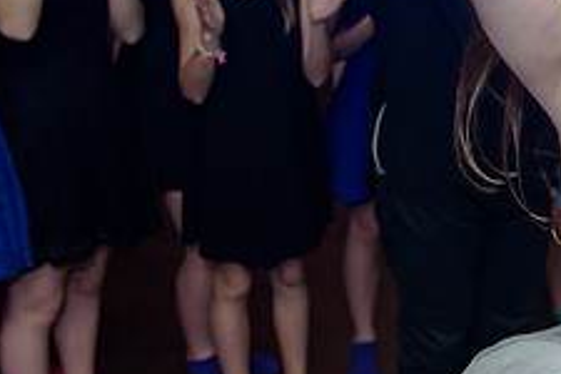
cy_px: 51
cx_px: 711
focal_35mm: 62
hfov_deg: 27.5
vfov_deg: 21.5
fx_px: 966
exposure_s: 1/125
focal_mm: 24
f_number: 3.2
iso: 1600
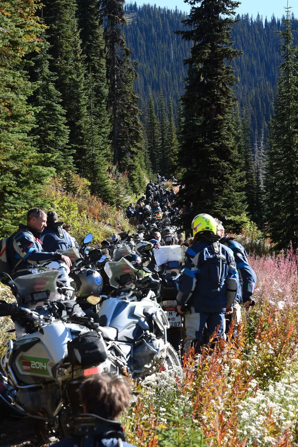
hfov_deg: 11.8
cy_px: 224
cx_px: 149
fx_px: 1442
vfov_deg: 17.7
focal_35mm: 116
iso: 1000
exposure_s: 1/500
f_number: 11
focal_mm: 116
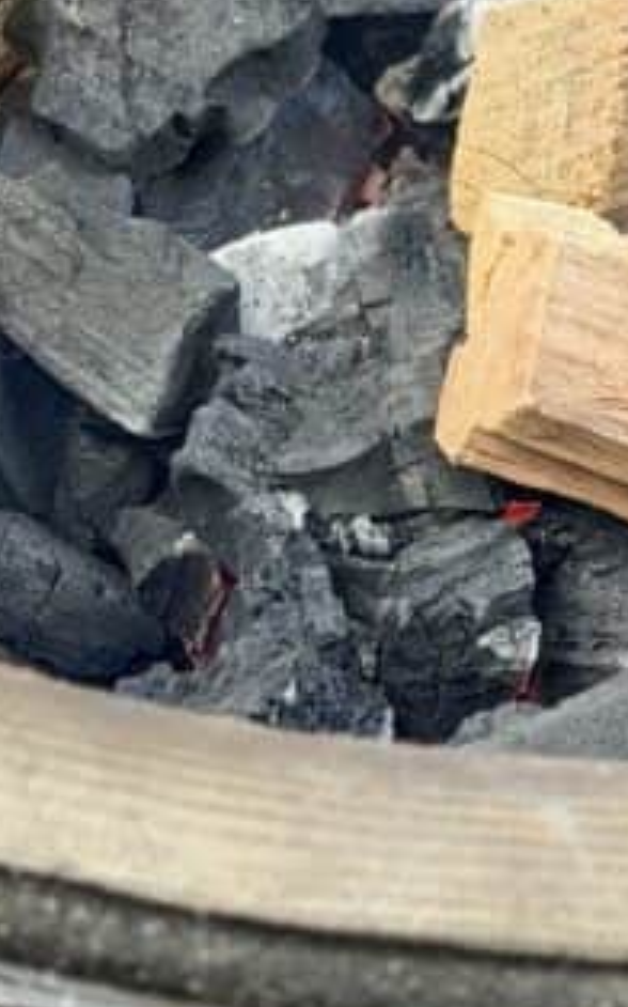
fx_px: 4550
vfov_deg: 12.3
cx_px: 541
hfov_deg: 7.9
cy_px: -180
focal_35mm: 166
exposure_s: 1/121
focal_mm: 6.76
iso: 64
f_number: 1.78
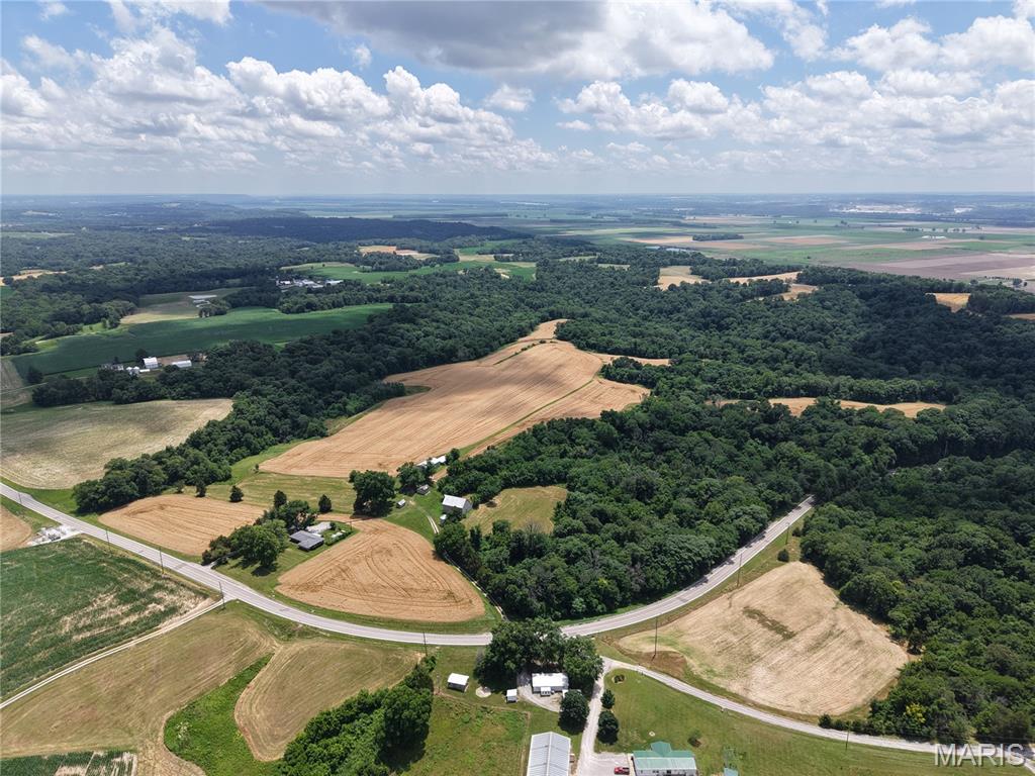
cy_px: 388
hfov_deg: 71.6
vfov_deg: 56.8
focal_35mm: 24
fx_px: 718
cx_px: 518
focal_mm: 8.67
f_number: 1.8
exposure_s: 1/5000
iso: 180
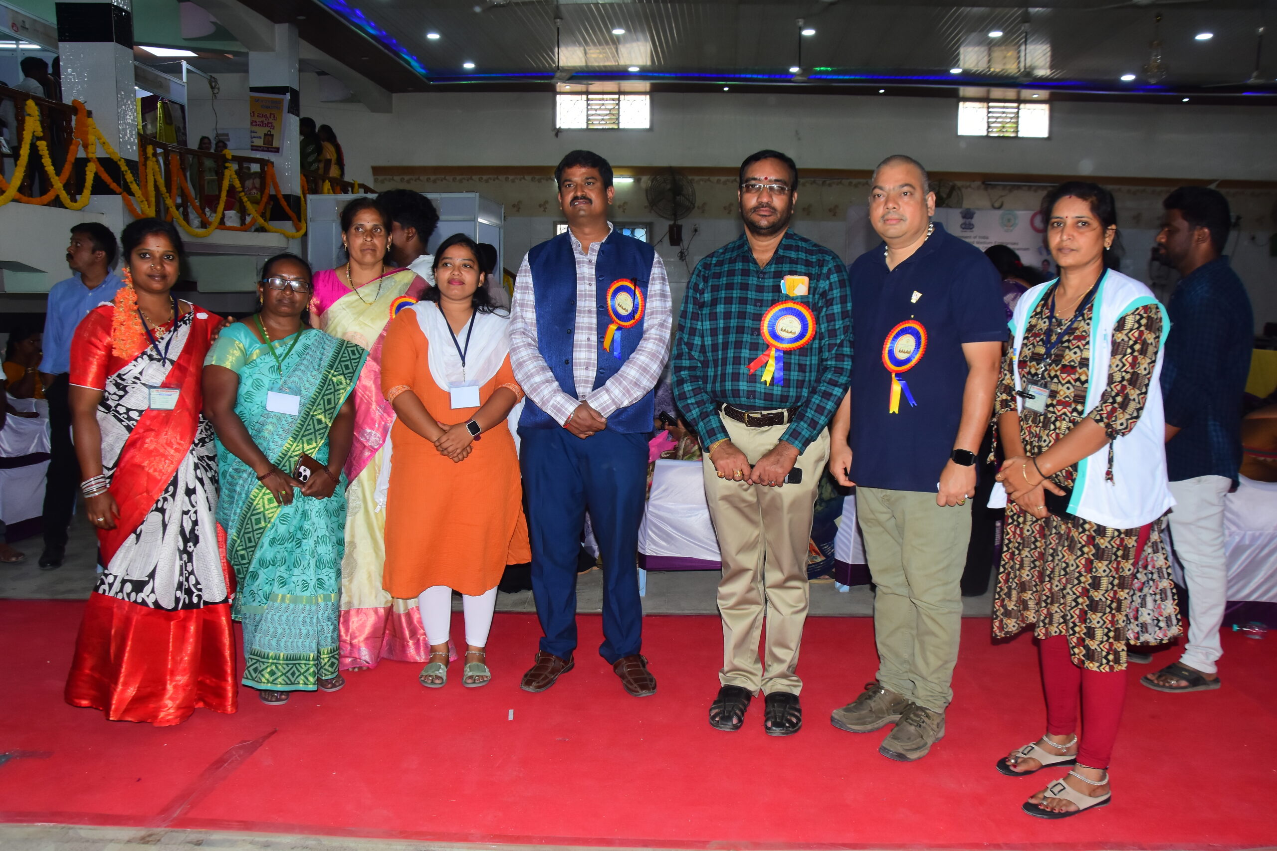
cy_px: 426
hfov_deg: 67.4
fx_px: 958
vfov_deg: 47.9
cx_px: 638
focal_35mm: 27
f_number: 7.1
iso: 640
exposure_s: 1/125
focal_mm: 18
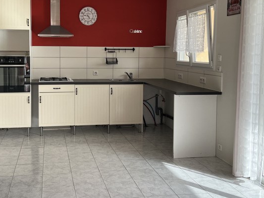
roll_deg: +0.1
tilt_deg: -4.7
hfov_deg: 47.2
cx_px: 91
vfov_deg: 36.6
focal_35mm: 39
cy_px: 73
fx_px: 298
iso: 50
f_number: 1.6
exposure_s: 1/463
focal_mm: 5.1
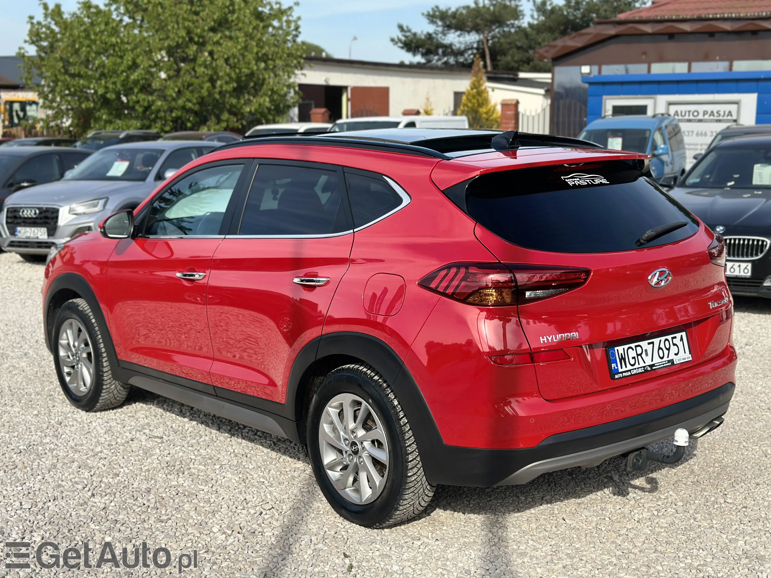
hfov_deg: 39.7
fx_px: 1069
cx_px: 386
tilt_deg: -8.7
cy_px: 289
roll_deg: +0.0
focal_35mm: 48
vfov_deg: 30.3
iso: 100
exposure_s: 1/2667
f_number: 1.78
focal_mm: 6.86
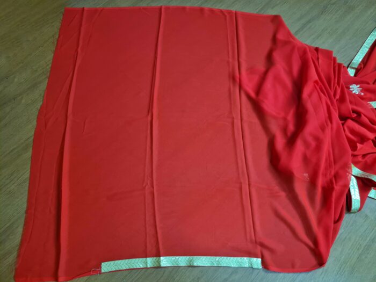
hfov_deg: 67.3
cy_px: 141
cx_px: 188
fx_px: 282
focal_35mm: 26
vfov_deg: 53.1
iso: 250
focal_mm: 5.4
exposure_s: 1/60
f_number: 1.8
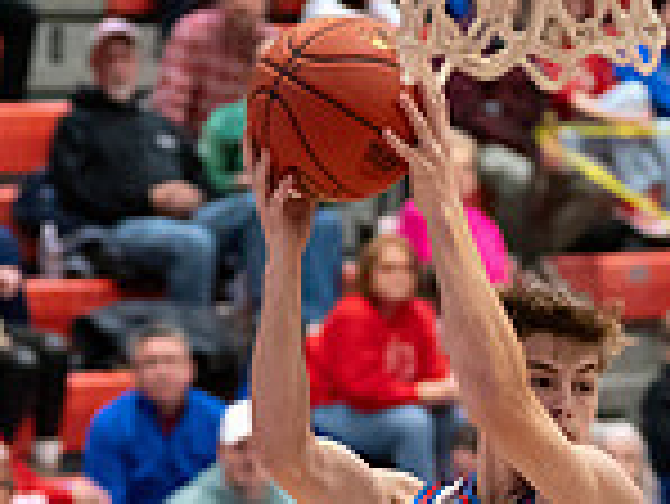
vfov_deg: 4.0
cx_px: 526
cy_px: 495
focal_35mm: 370
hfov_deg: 5.3
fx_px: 7167
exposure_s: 1/1000
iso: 5000
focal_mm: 88
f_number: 2.8
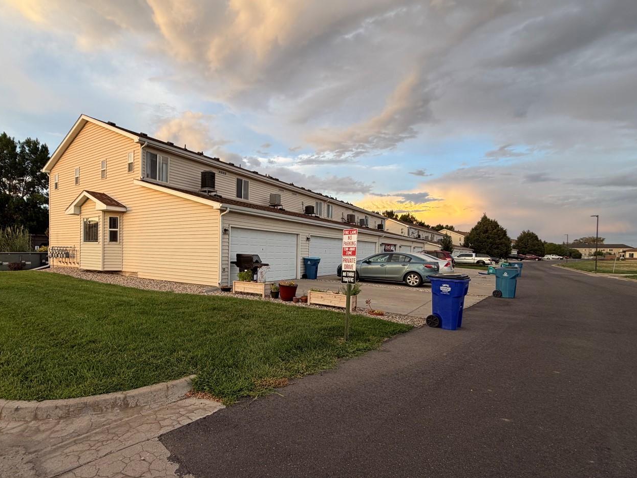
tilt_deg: +0.2
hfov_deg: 87.0
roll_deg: -0.5
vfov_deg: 71.5
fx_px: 331
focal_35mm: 18
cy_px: 258
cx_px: 266
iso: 64
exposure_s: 1/121
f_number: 2.2
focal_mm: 2.22
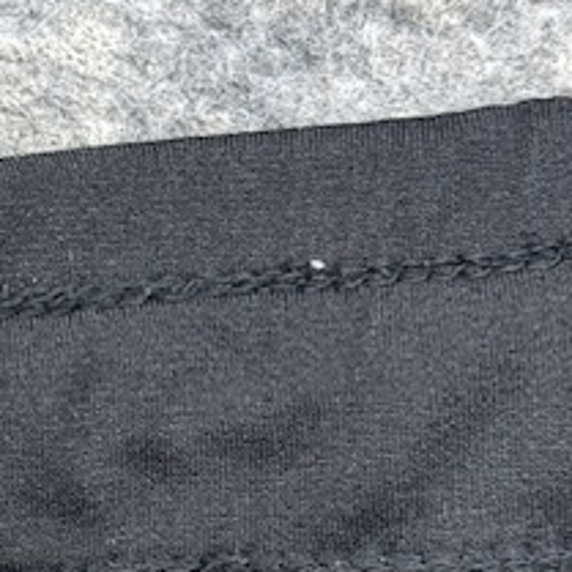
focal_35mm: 130
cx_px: 14
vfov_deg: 13.3
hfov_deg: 13.3
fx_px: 2430
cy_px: 509
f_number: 1.78
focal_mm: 6.76
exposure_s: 1/50
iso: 64
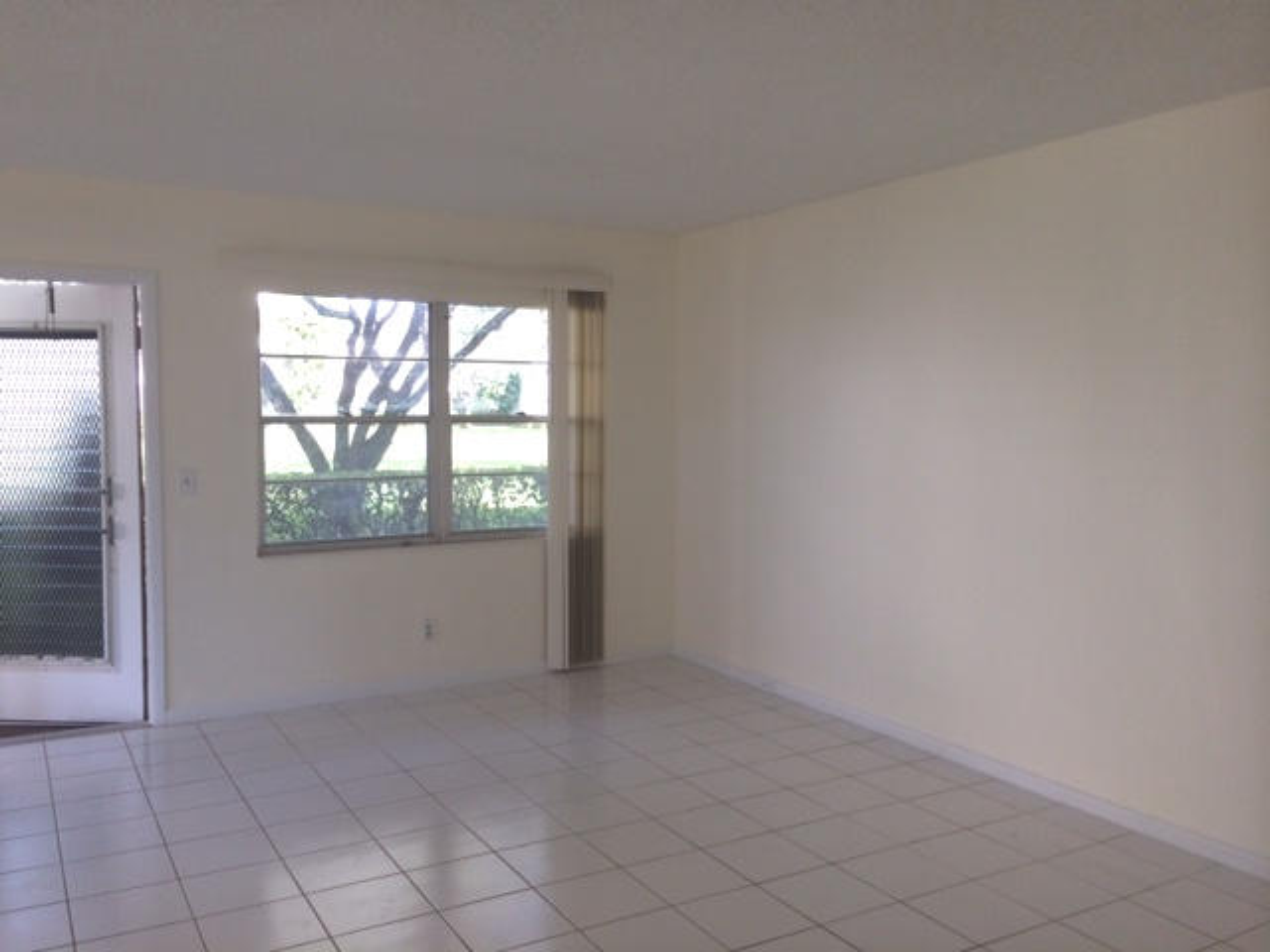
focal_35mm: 30
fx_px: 1101
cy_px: 476
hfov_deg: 60.0
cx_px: 635
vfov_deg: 46.8
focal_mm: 4.12
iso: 64
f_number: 2.2
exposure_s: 1/120
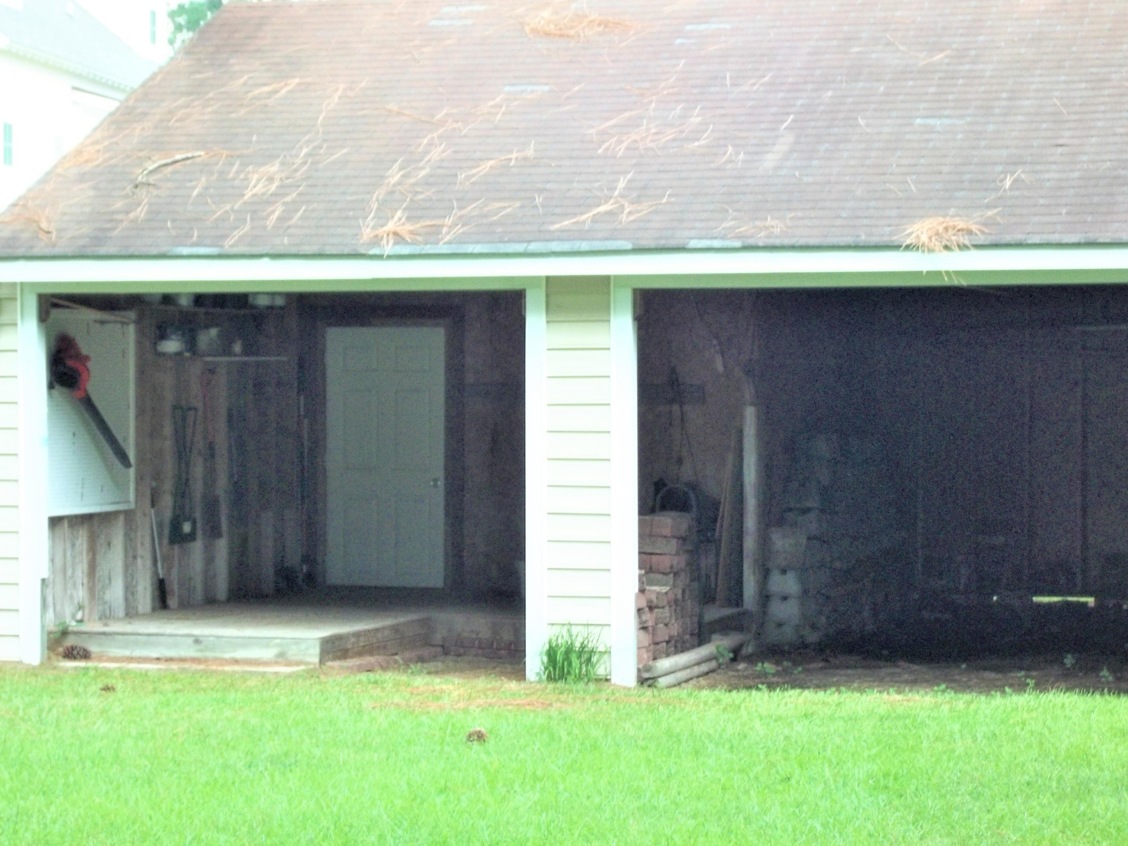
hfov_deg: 18.9
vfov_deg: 14.2
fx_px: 3389
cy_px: 453
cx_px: 557
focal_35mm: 104
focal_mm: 17.1
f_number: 5.2
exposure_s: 1/60
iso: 160
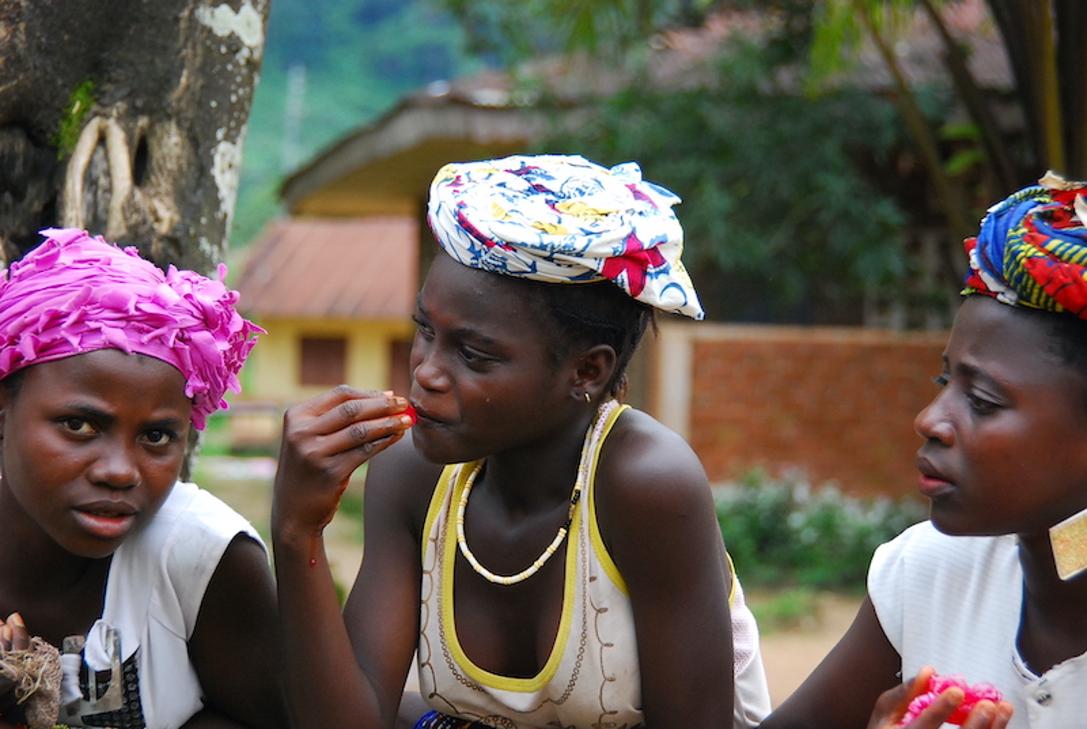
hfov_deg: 14.8
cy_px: 364
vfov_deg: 10.0
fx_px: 4173
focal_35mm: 138
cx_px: 544
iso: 640
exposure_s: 1/500
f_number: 7.1
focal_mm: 92
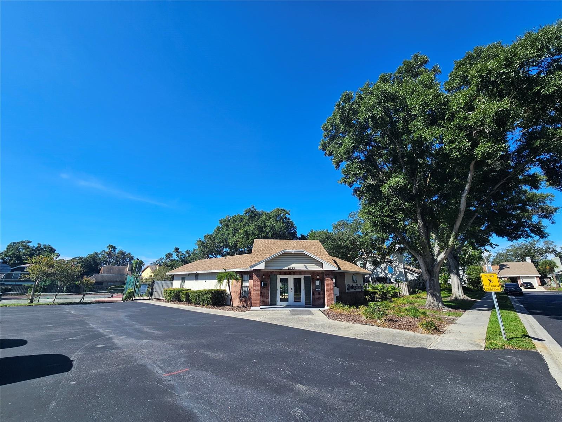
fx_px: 211
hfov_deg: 106.2
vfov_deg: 89.9
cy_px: 211
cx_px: 281
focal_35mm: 13
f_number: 2.2
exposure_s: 1/1775
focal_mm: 2.2
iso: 50
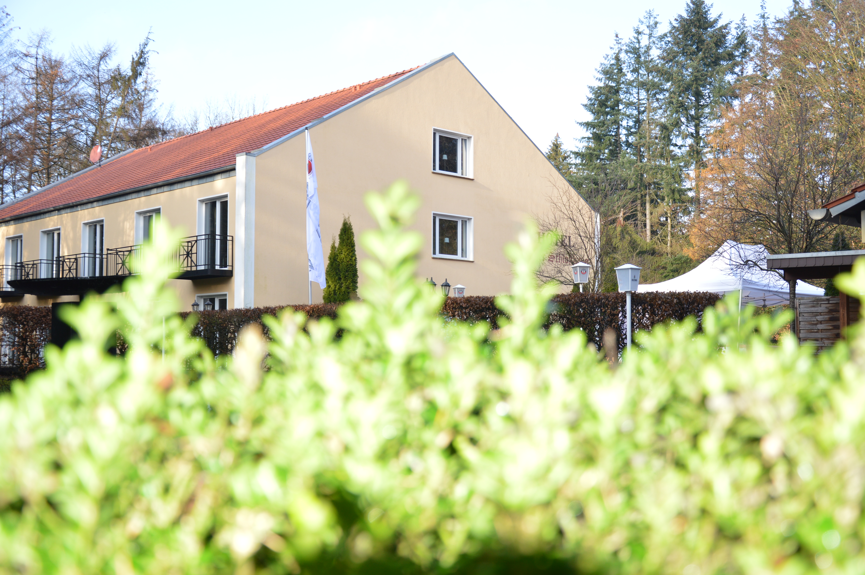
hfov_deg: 49.6
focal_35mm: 39
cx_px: 432
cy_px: 288
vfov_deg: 34.1
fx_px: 936
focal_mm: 26
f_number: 4
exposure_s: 1/125
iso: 125
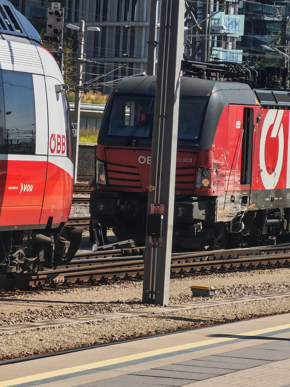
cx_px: 145
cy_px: 194
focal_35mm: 225
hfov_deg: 6.6
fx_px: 2513
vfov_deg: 8.8
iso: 50
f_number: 2.4
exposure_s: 1/780
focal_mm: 8.67
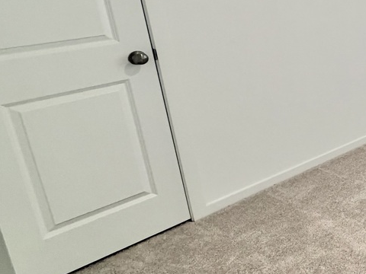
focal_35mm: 42
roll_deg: +1.8
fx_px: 444
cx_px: 535
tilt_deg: -13.8
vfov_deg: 33.2
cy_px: 48
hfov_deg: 29.5
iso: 200
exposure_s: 1/120
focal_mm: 2.22
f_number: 2.2
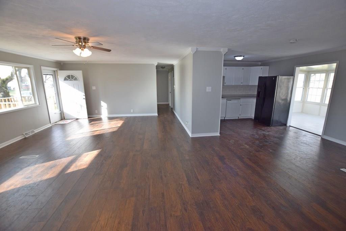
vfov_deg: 77.4
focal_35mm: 15
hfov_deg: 100.4
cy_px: 116
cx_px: 173
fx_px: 144
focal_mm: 10
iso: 400
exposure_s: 1/100
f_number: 5
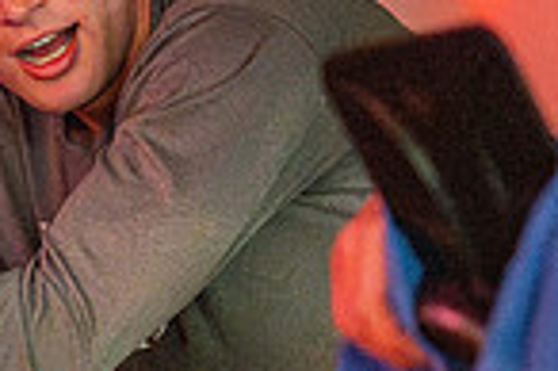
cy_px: 159
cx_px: -73
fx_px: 5233
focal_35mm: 338
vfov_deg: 4.1
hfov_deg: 6.1
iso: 8000
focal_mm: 85
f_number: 1.8
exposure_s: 1/250
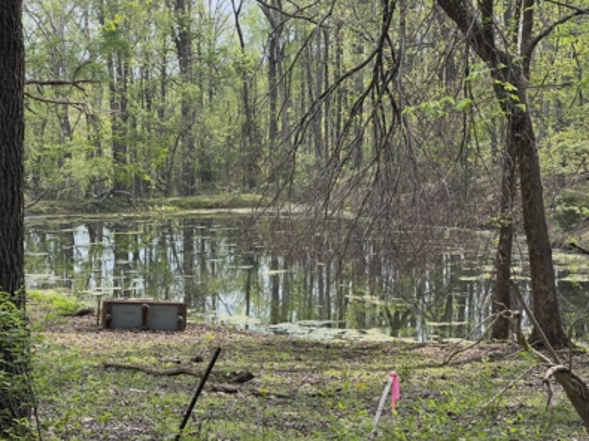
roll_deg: +0.2
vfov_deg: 18.9
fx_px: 1327
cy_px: 220
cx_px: 294
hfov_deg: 25.0
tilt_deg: -2.0
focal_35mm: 78
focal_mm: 9
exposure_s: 1/173
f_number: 2.8
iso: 32
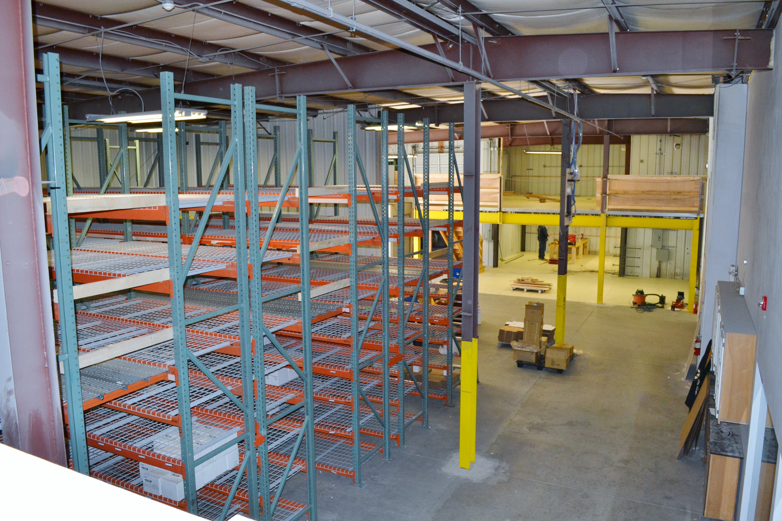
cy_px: 260
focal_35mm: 27
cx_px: 391
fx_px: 586
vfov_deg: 47.9
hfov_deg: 67.4
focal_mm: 18
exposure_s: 1/60
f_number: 8
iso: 800
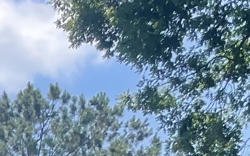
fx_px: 1212
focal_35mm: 178
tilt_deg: +0.9
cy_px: 556
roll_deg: -0.3
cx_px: -323
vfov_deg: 6.4
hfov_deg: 10.4
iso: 32
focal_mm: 4.2
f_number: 1.6
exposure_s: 1/2451
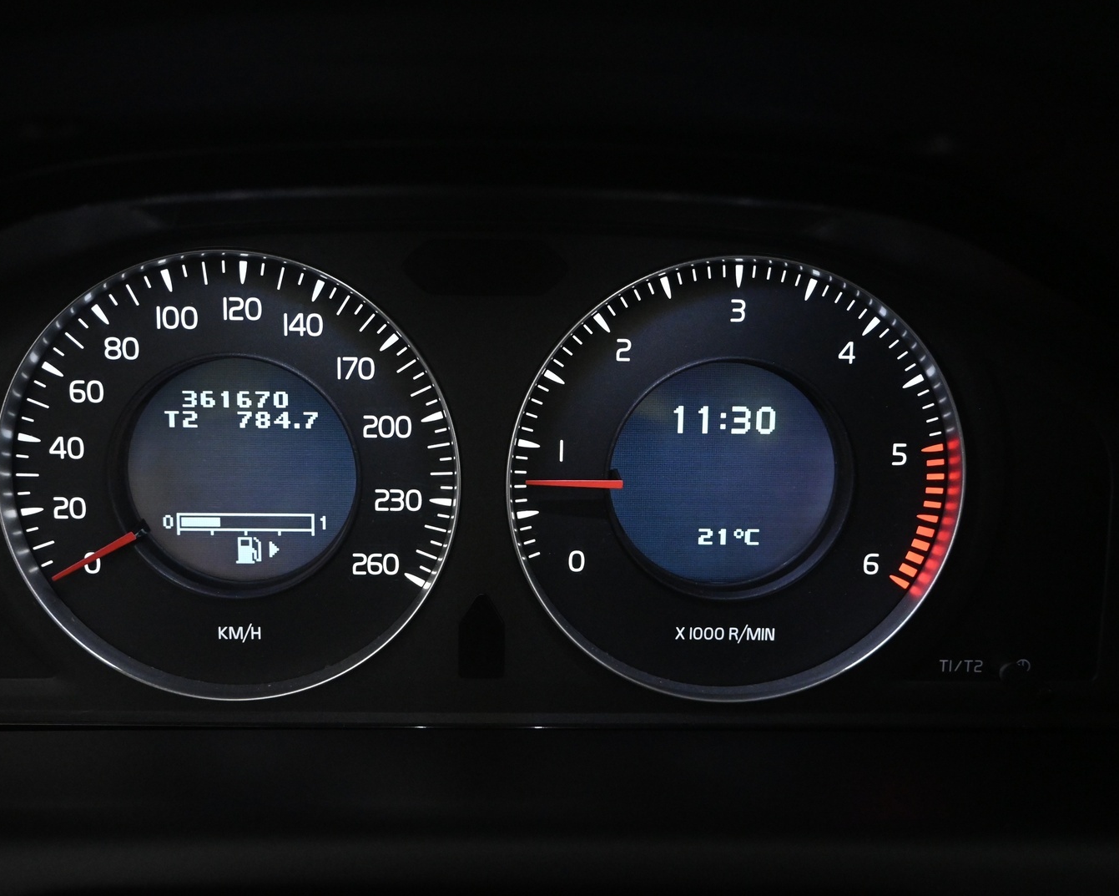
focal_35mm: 34
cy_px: 447
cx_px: 496
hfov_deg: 52.7
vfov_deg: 43.4
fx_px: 1126
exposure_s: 1/60
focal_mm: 20
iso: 4000
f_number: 4
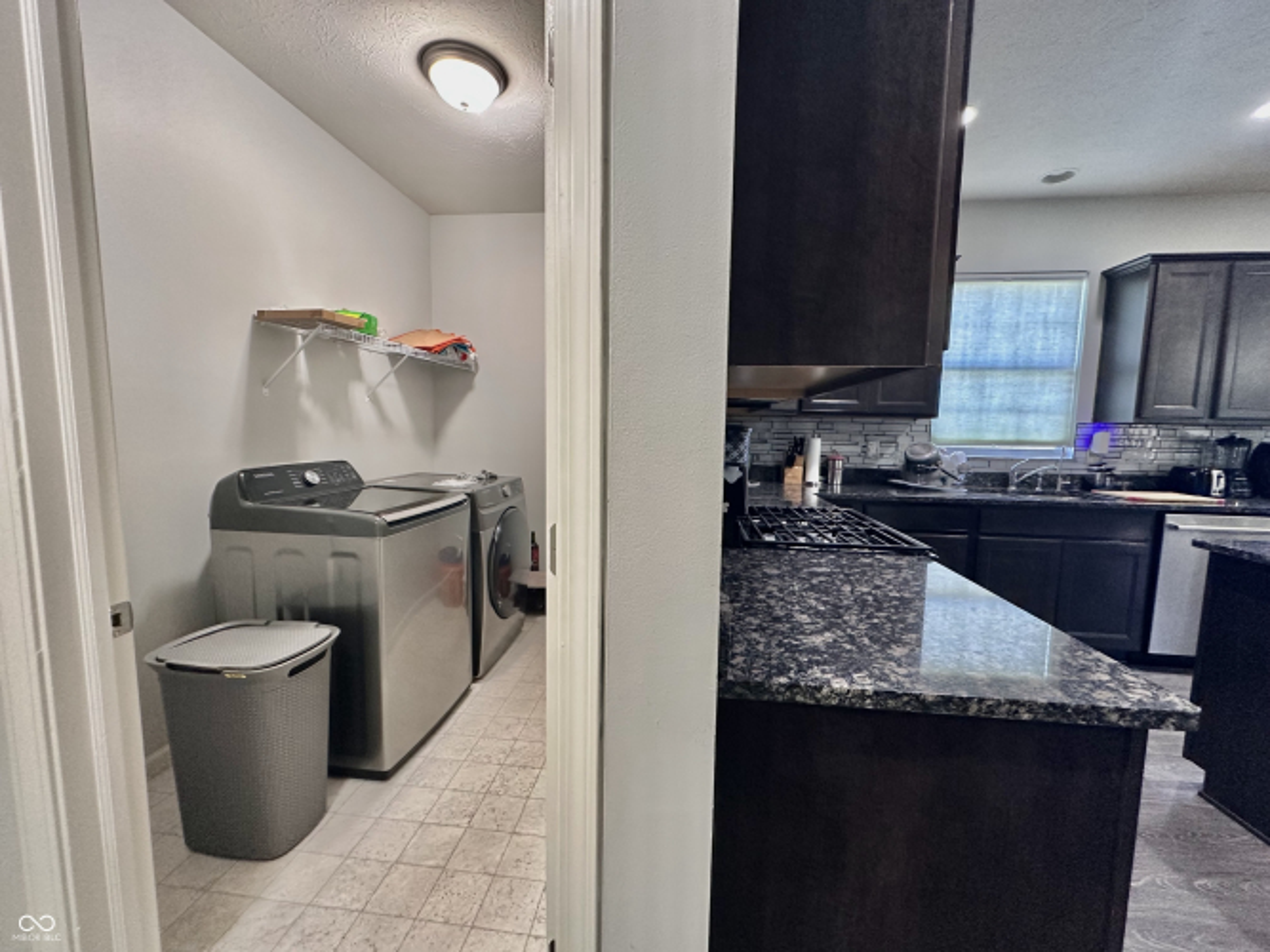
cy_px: 476
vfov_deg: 85.7
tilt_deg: -4.6
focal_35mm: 14
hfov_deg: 102.1
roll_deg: -1.4
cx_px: 635
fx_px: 514
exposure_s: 1/60
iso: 320
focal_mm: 2.22
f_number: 2.2
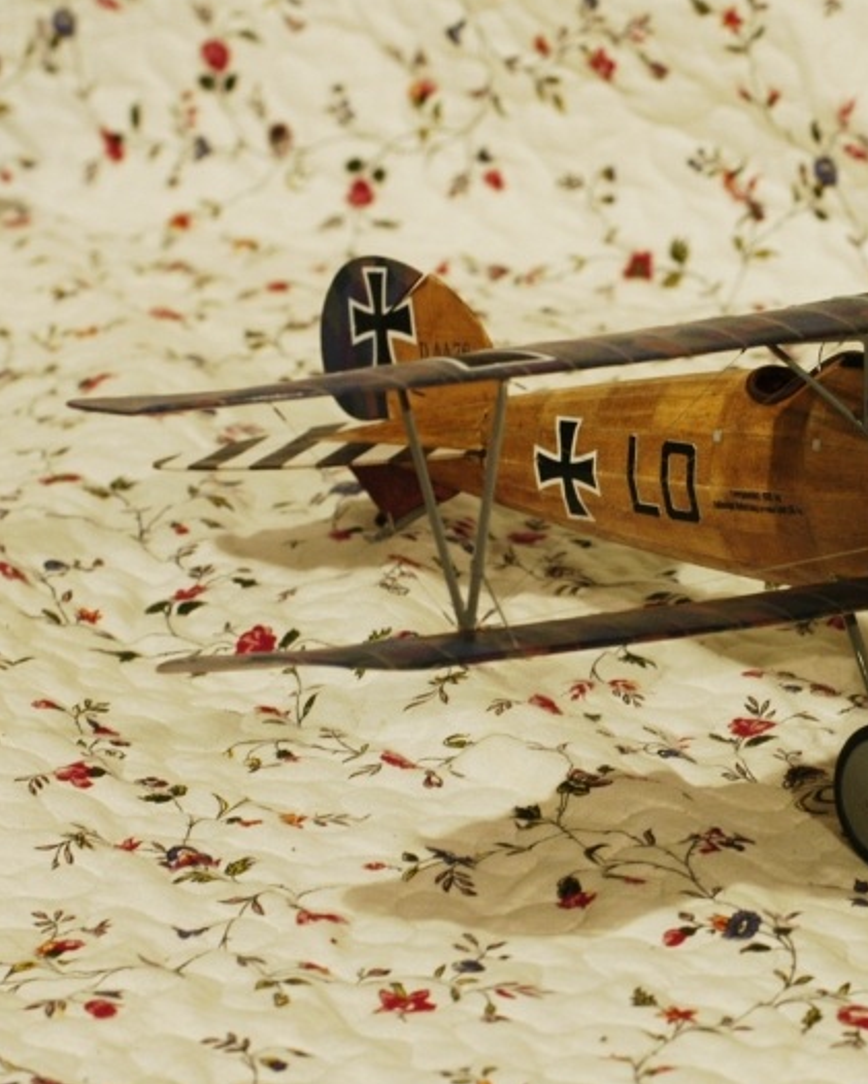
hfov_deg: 14.2
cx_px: 823
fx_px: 3435
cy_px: 541
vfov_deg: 17.9
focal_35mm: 107
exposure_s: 1/2
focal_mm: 50
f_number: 5.6
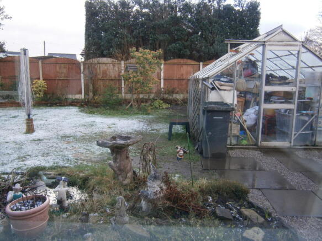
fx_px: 242
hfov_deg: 67.3
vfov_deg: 53.0
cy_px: 120
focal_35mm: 26
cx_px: 161
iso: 80
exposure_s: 1/100
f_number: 2.8
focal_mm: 4.7
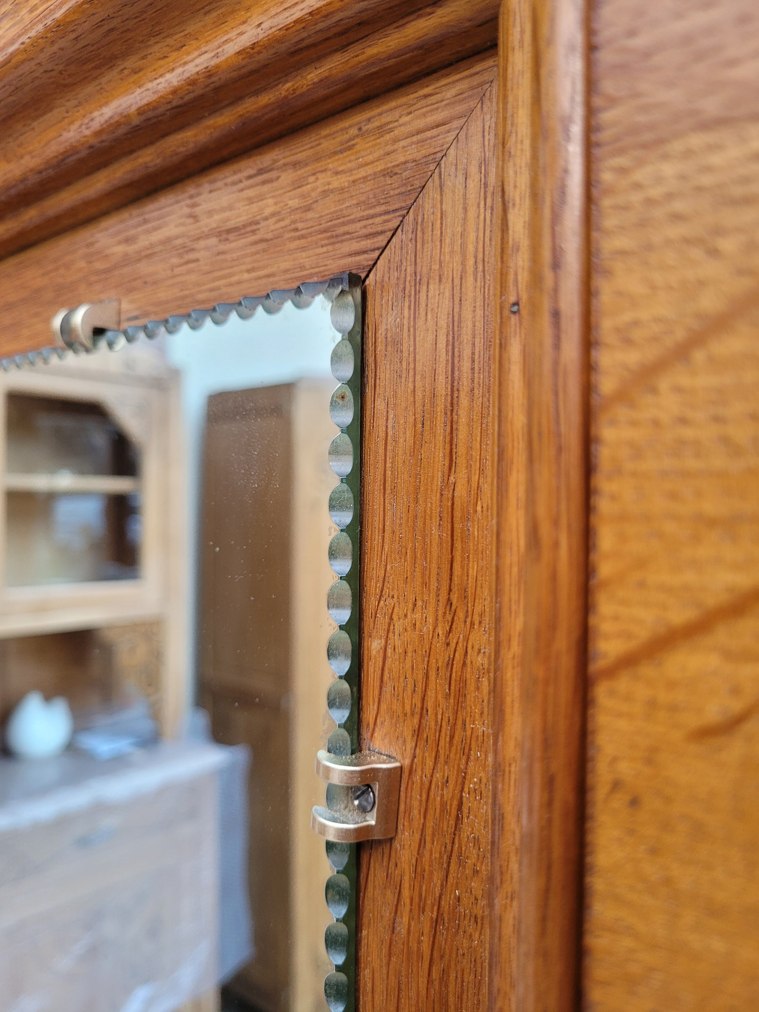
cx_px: 380
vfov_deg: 67.3
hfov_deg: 53.1
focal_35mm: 26
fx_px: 760
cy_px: 506
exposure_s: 1/100
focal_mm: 5.4
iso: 200
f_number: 1.8
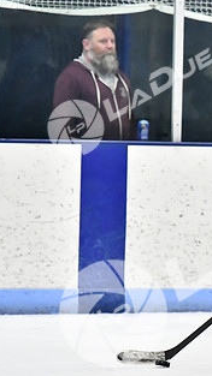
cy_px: 190
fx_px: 3789
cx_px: 326
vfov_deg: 5.7
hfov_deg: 3.2
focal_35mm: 379
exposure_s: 1/1250
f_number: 2.8
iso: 6400
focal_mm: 130
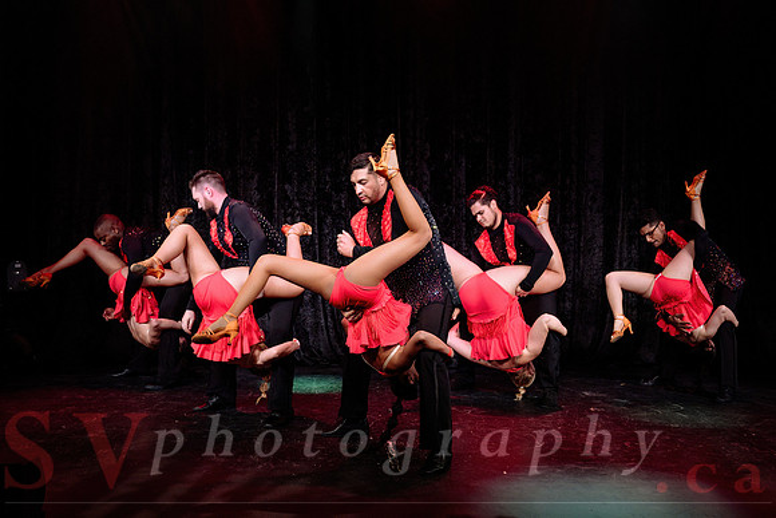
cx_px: 359
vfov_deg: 33.4
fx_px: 861
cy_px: 222
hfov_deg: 48.5
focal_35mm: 40
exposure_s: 1/400
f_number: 3.2
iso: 1600
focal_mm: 30
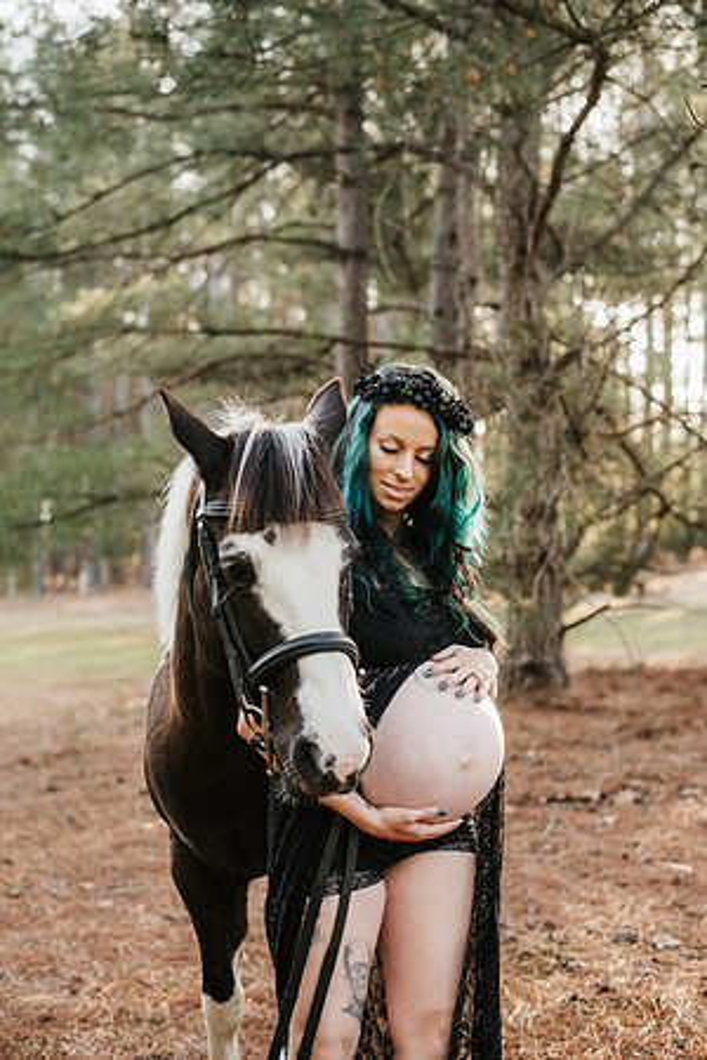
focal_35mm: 50
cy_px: 530
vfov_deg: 39.6
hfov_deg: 27.0
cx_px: 354
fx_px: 1473
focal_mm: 50
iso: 100
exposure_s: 1/100
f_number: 2.8
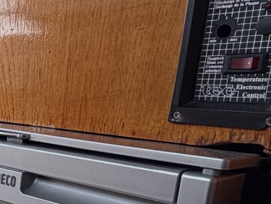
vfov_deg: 21.9
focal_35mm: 65
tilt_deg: -12.9
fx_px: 509
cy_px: 196
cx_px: -166
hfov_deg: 22.6
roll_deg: +1.1
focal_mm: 2.22
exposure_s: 1/121
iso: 50
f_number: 2.2
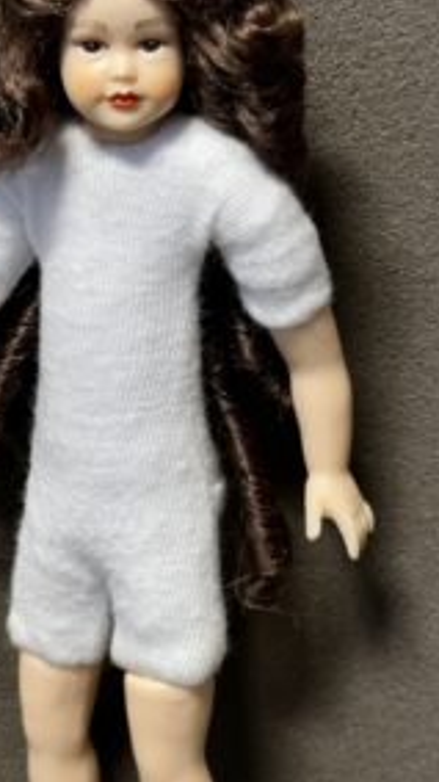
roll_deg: -4.3
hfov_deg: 16.3
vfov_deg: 28.6
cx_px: 155
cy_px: 417
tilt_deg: -21.8
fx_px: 1533
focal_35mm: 74
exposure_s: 1/121
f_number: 1.78
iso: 50
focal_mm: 6.86
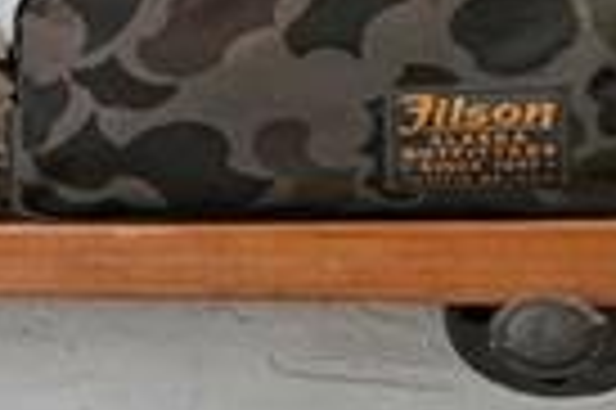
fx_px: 1914
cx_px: -1380
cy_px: 261
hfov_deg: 10.4
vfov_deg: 12.2
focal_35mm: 112
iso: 800
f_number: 8
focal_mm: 10
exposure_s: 1/6
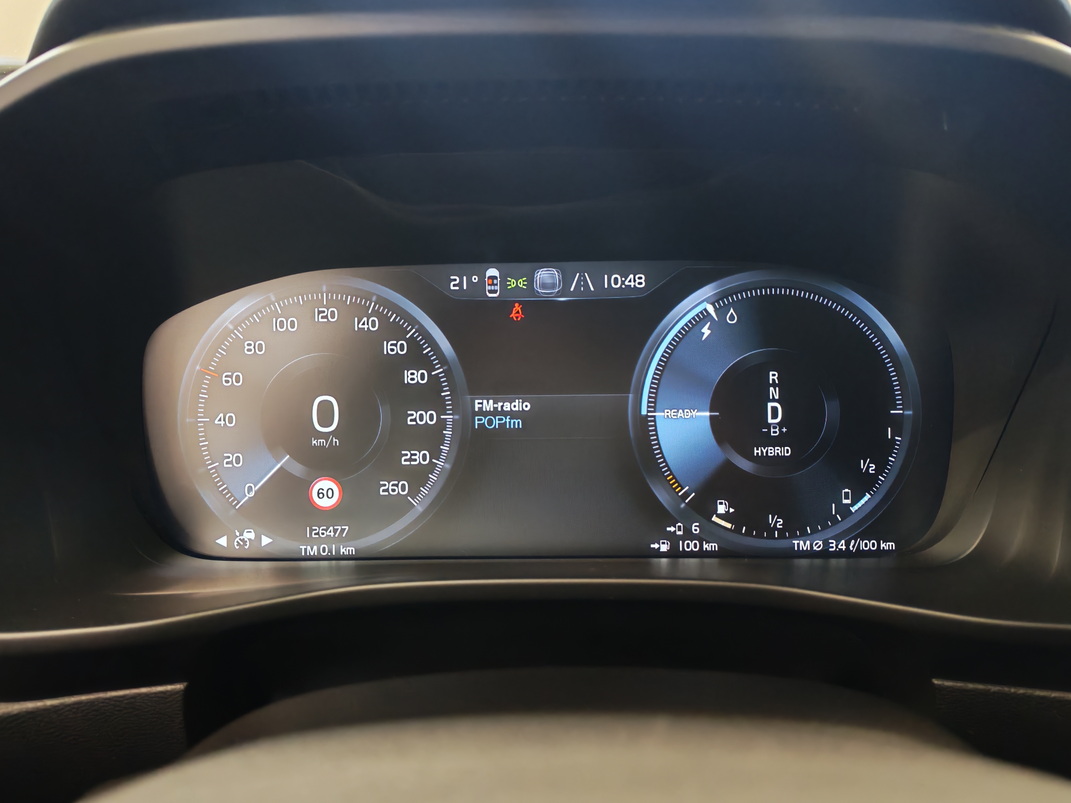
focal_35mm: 31
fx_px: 959
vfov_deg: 45.4
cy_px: 402
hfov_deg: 58.4
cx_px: 536
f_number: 1.9
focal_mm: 6.12
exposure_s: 1/50
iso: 2500
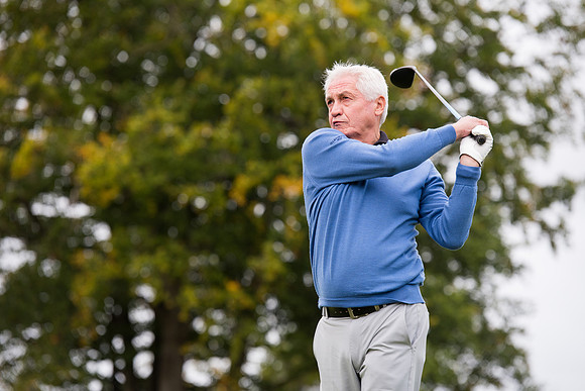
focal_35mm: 165
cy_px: 196
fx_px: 2682
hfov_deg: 12.4
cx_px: 292
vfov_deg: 8.3
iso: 400
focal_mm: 165
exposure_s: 1/1000
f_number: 4
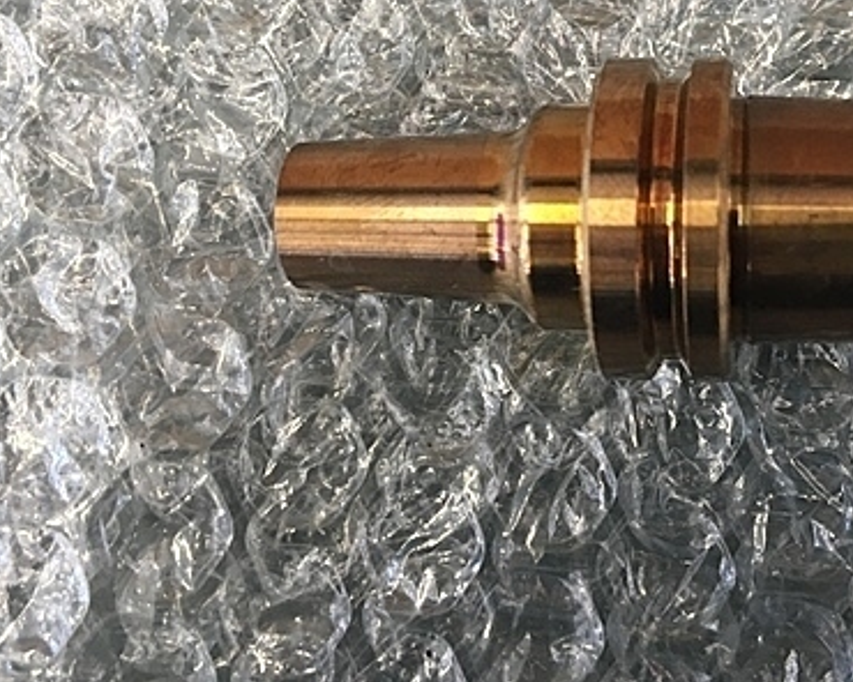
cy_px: 207
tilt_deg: -86.0
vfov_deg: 30.5
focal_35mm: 49
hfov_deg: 37.8
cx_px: 546
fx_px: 1237
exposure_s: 1/30
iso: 80
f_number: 2.2
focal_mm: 4.15
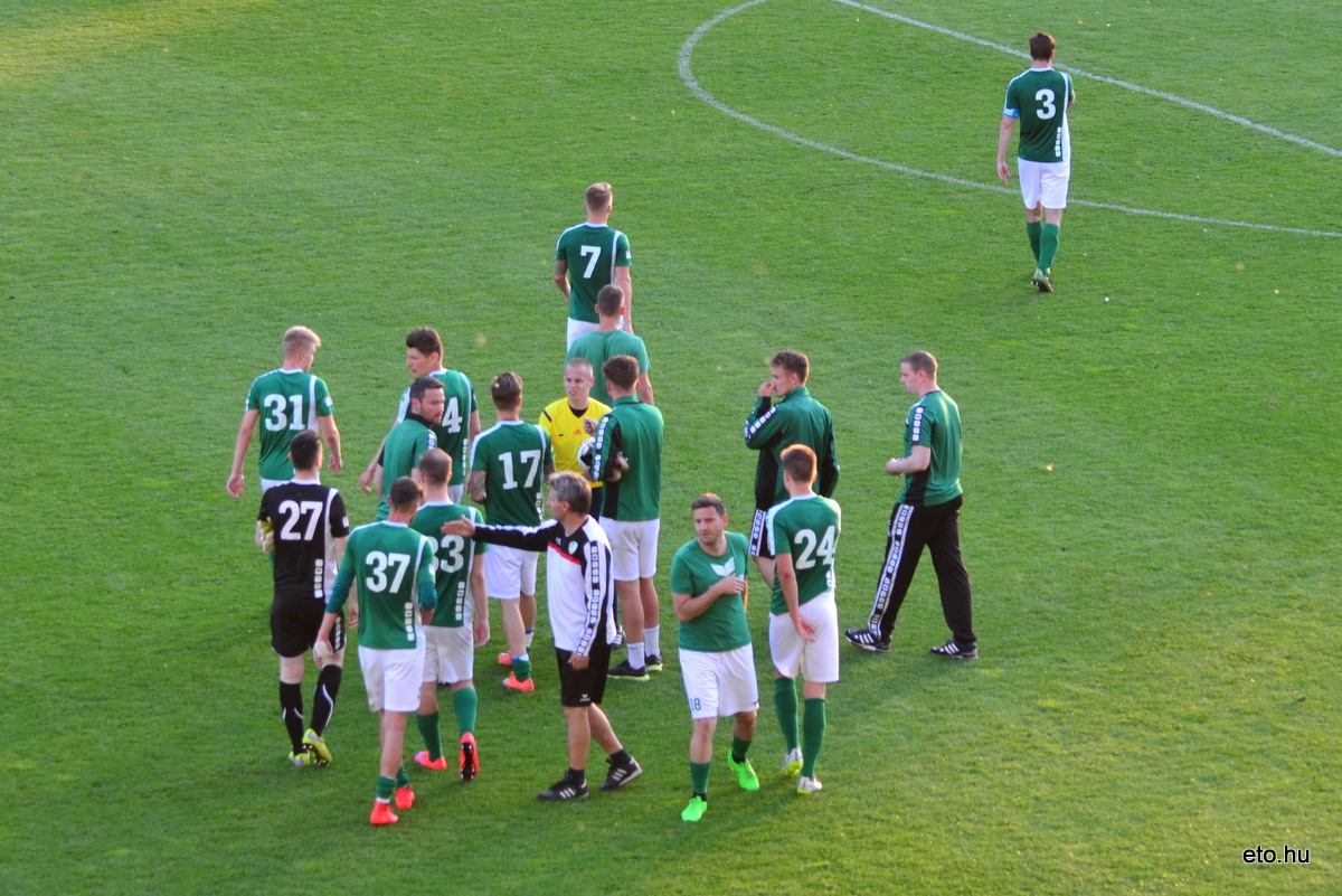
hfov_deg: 15.9
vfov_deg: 10.6
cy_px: 448
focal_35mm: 129
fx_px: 4810
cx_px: 671
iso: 400
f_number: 4.5
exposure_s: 1/125
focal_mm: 86
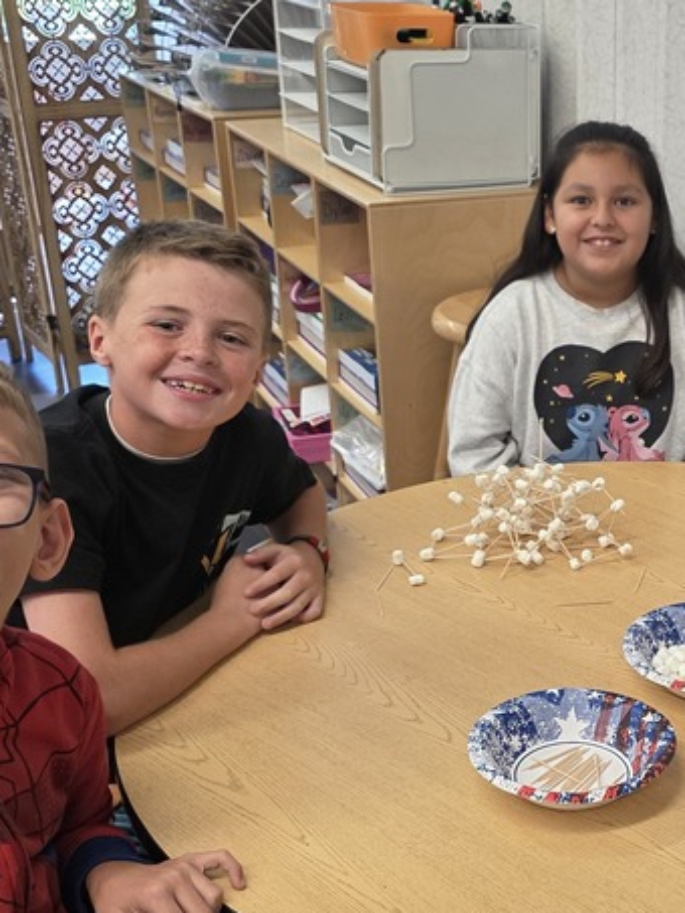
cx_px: 629
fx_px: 1371
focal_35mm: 52
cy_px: 562
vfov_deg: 36.6
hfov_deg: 27.0
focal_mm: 6.3
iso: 200
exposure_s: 1/120
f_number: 1.7
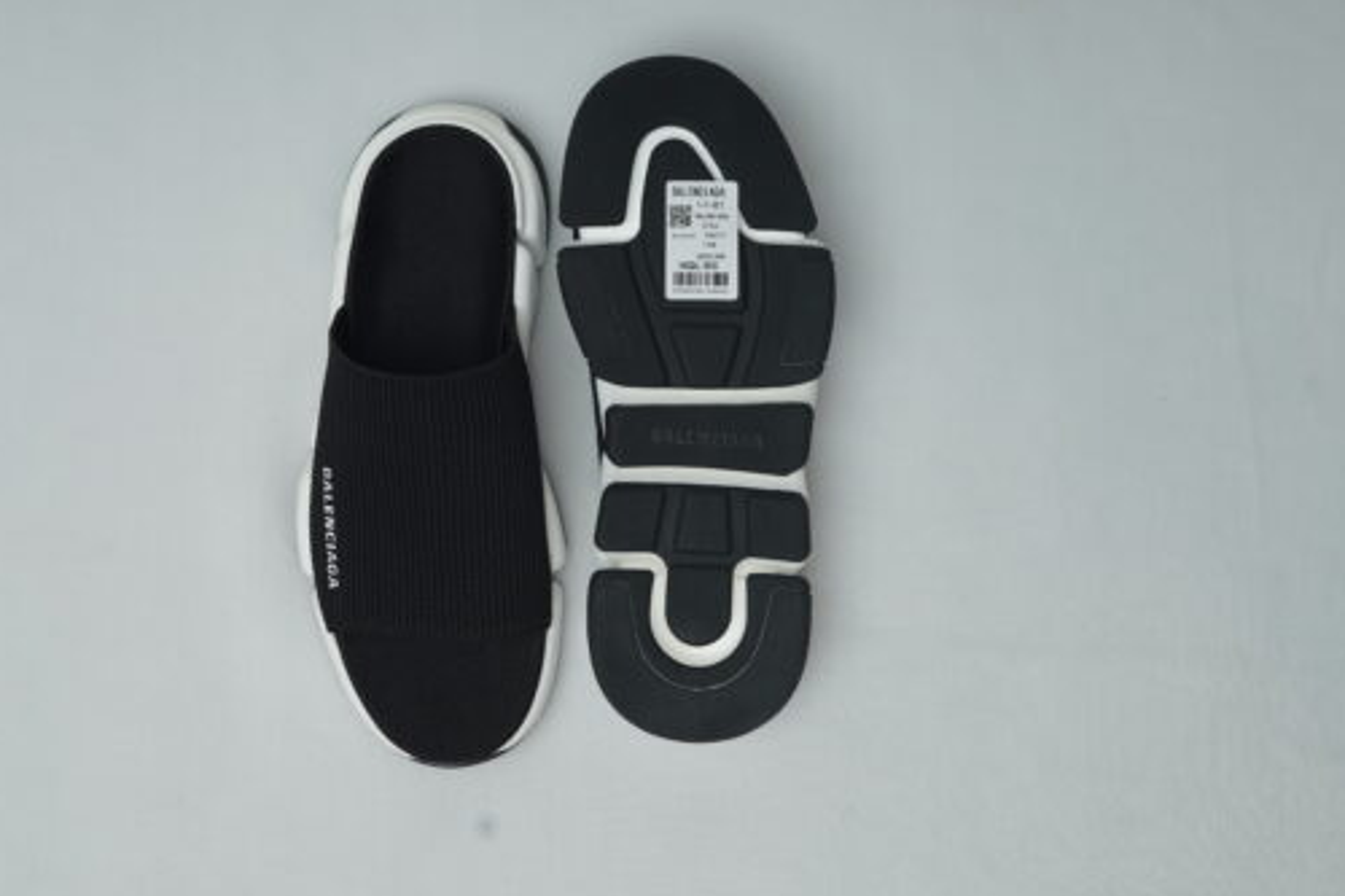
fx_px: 2241
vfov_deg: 22.6
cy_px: 379
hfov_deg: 33.4
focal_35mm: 60
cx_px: 576
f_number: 6.3
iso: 320
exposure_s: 1/200
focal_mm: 50
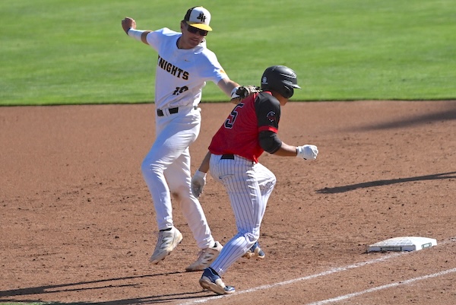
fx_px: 2535
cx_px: 228
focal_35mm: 200
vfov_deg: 6.9
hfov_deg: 10.3
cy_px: 152
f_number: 3.5
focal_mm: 200
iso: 640
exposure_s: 1/13000
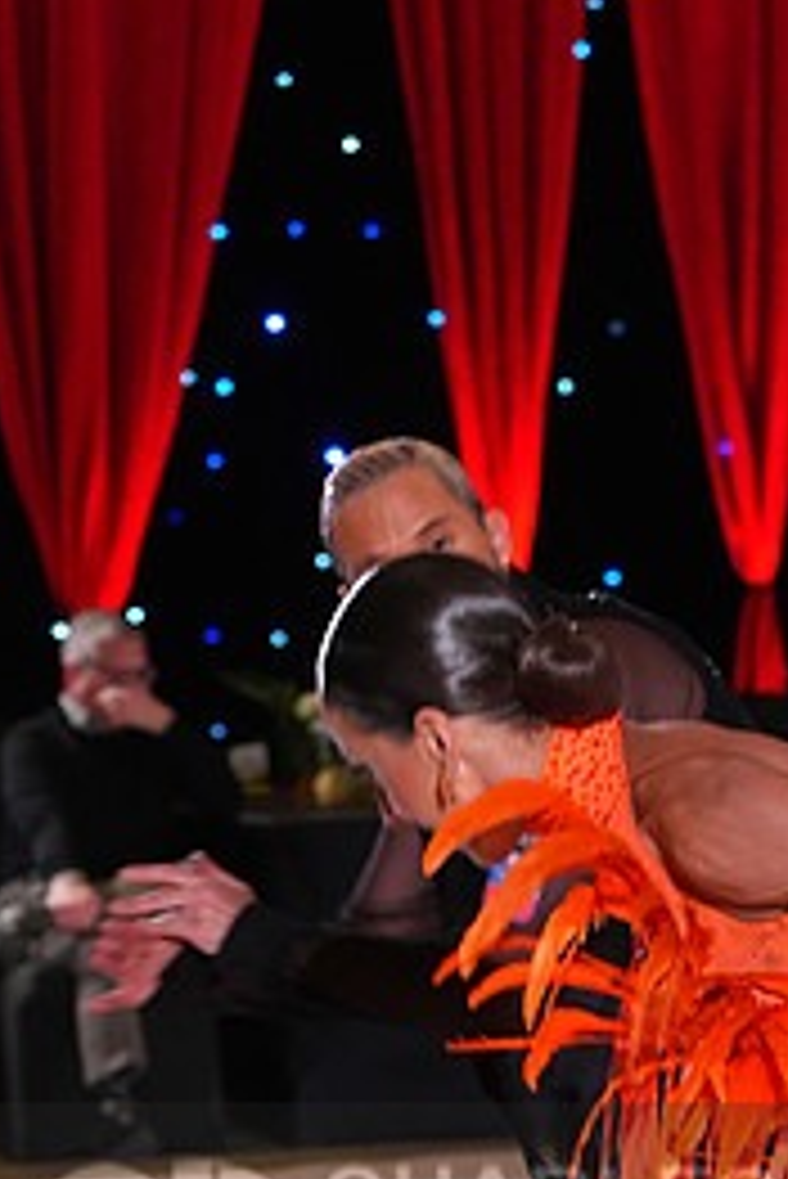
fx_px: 5869
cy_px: 1256
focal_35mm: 179
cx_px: 601
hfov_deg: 7.7
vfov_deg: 11.3
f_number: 5
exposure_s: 1/250
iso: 4000
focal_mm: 81
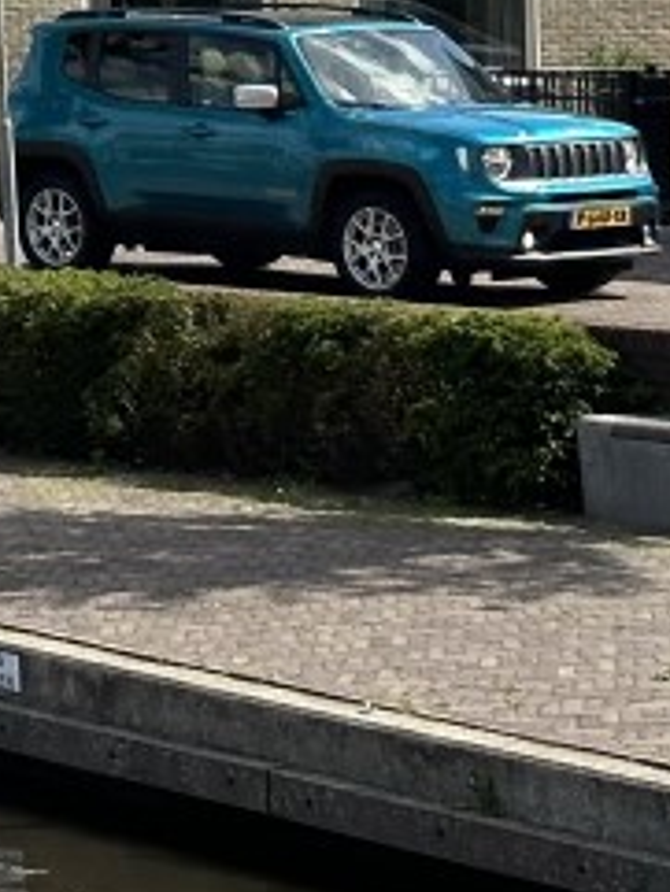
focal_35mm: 204
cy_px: -392
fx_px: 5260
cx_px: -1125
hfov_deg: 6.8
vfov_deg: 9.5
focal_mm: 6.86
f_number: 1.78
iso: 64
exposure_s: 1/5556
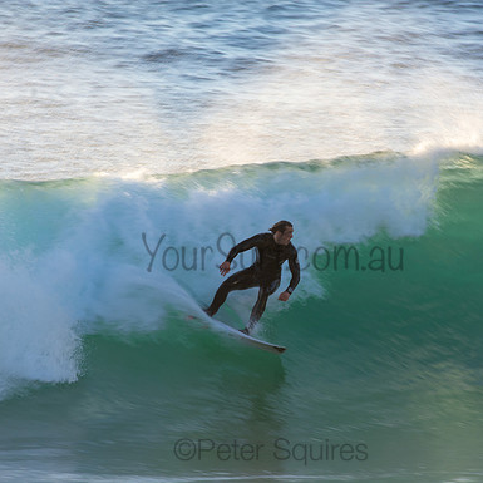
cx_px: 271
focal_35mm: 961
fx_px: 15170
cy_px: 242
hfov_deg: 1.8
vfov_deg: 1.8
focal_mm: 500
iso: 100
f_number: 11
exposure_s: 1/60
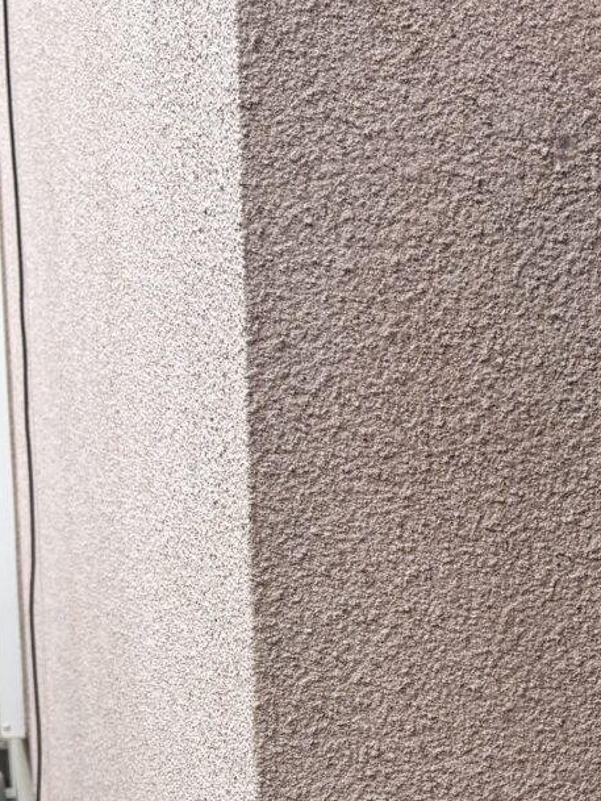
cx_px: 856
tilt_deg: -9.8
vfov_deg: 23.2
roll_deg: -1.1
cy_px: 729
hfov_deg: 16.6
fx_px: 1898
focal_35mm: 82
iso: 32
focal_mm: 5.96
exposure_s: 1/146
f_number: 1.6
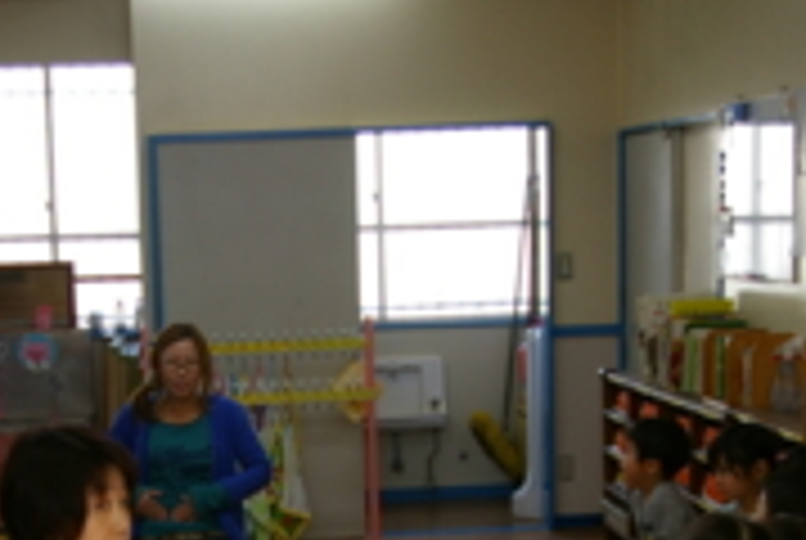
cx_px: 257
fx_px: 1951
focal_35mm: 87
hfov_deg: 23.2
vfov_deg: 15.5
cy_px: 520
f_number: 4
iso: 200
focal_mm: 26
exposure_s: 1/60
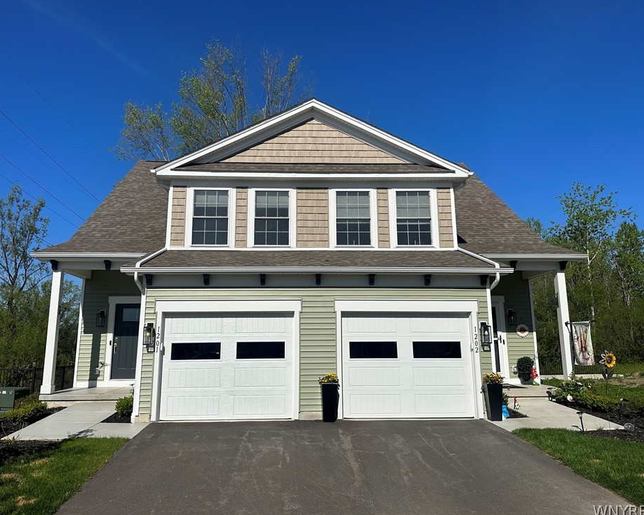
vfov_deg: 54.9
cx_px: 308
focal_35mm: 26
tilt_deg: +10.2
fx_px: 495
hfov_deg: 66.0
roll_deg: +0.4
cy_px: 255
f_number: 1.78
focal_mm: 6.86
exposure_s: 1/13699
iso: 80
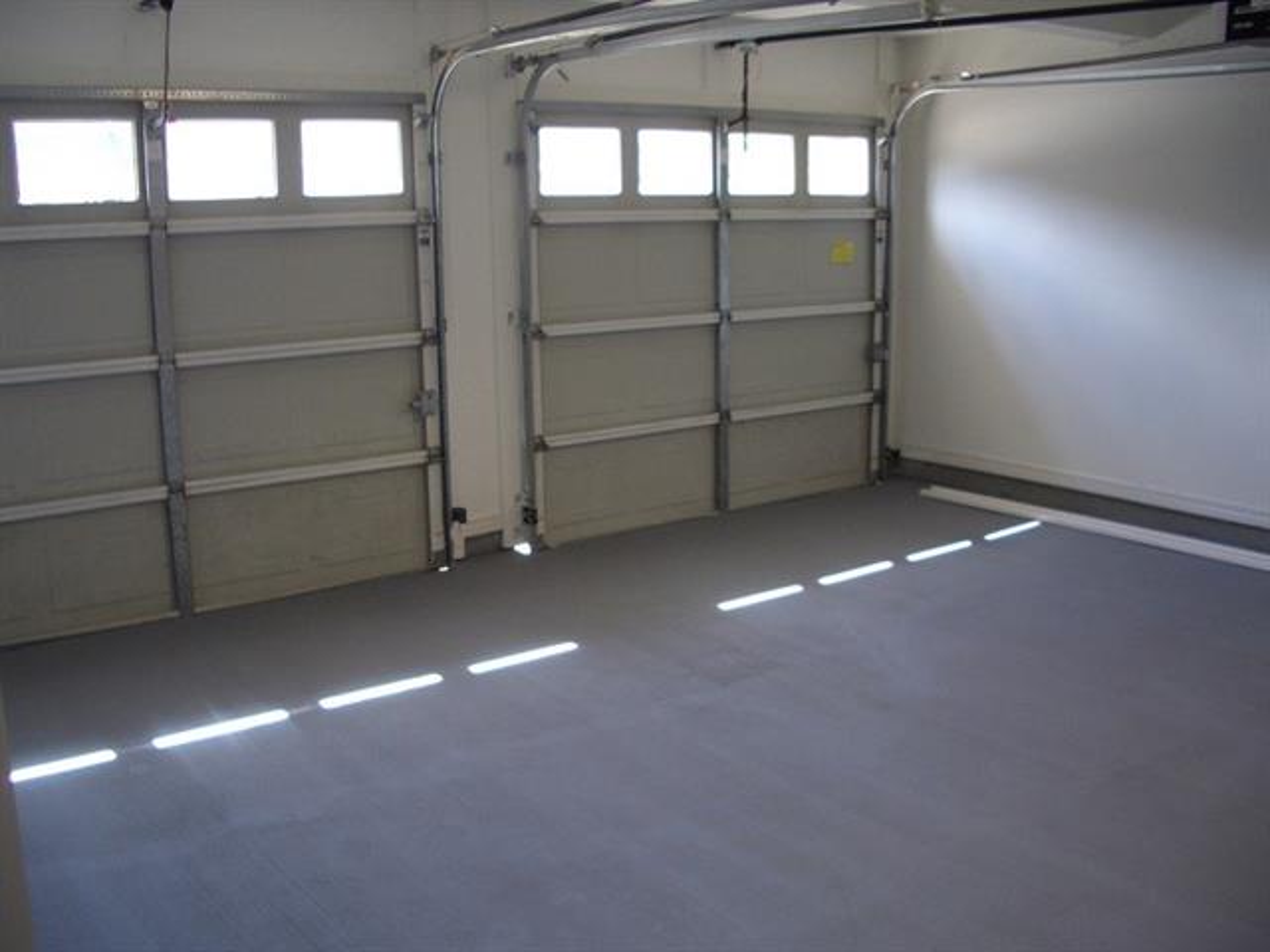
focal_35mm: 35
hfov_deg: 52.6
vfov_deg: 40.7
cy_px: 476
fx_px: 1284
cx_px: 635
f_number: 2.6
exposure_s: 1/60
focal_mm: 5.8
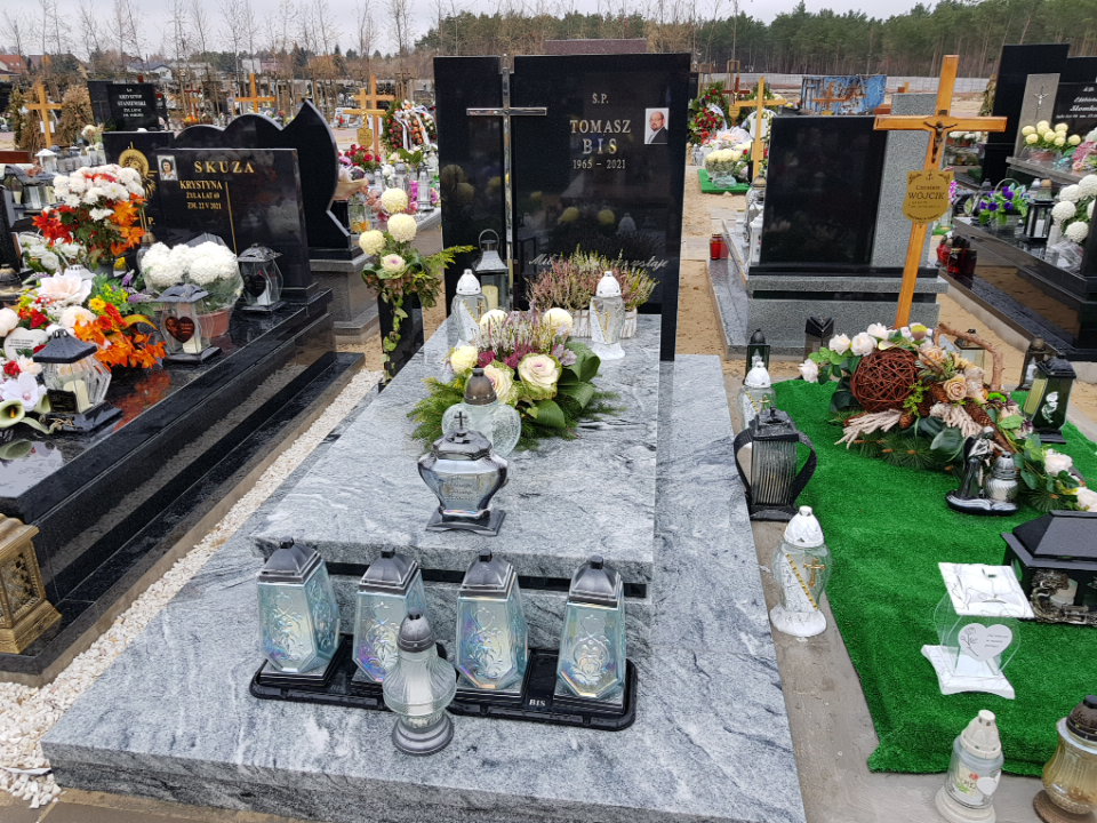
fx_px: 824
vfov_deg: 53.1
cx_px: 548
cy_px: 412
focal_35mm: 26
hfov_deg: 67.3
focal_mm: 4.2
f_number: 1.7
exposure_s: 1/351
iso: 40
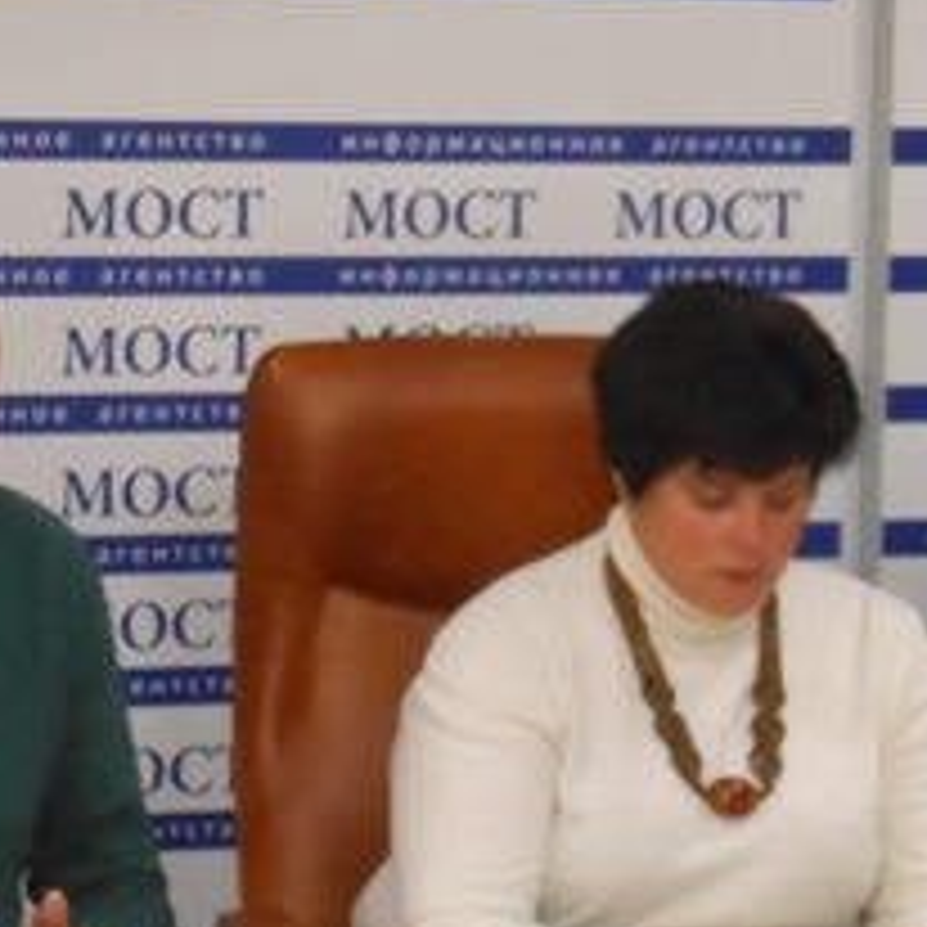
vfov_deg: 9.7
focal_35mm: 181
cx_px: 644
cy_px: 526
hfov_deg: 9.7
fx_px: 5484
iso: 800
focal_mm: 11.7
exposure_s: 1/60
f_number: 4.3
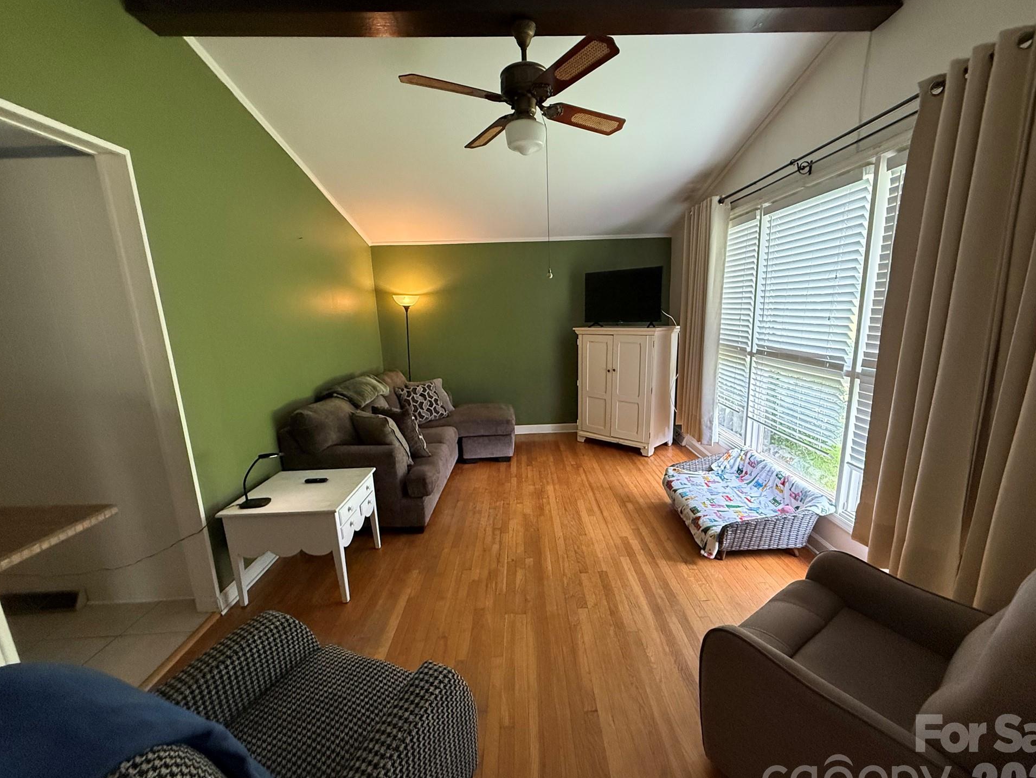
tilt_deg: -11.7
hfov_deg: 98.1
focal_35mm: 15
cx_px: 533
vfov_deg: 81.7
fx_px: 449
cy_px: 404
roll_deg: +1.8
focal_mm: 2.22
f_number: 2.2
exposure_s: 1/120
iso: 640
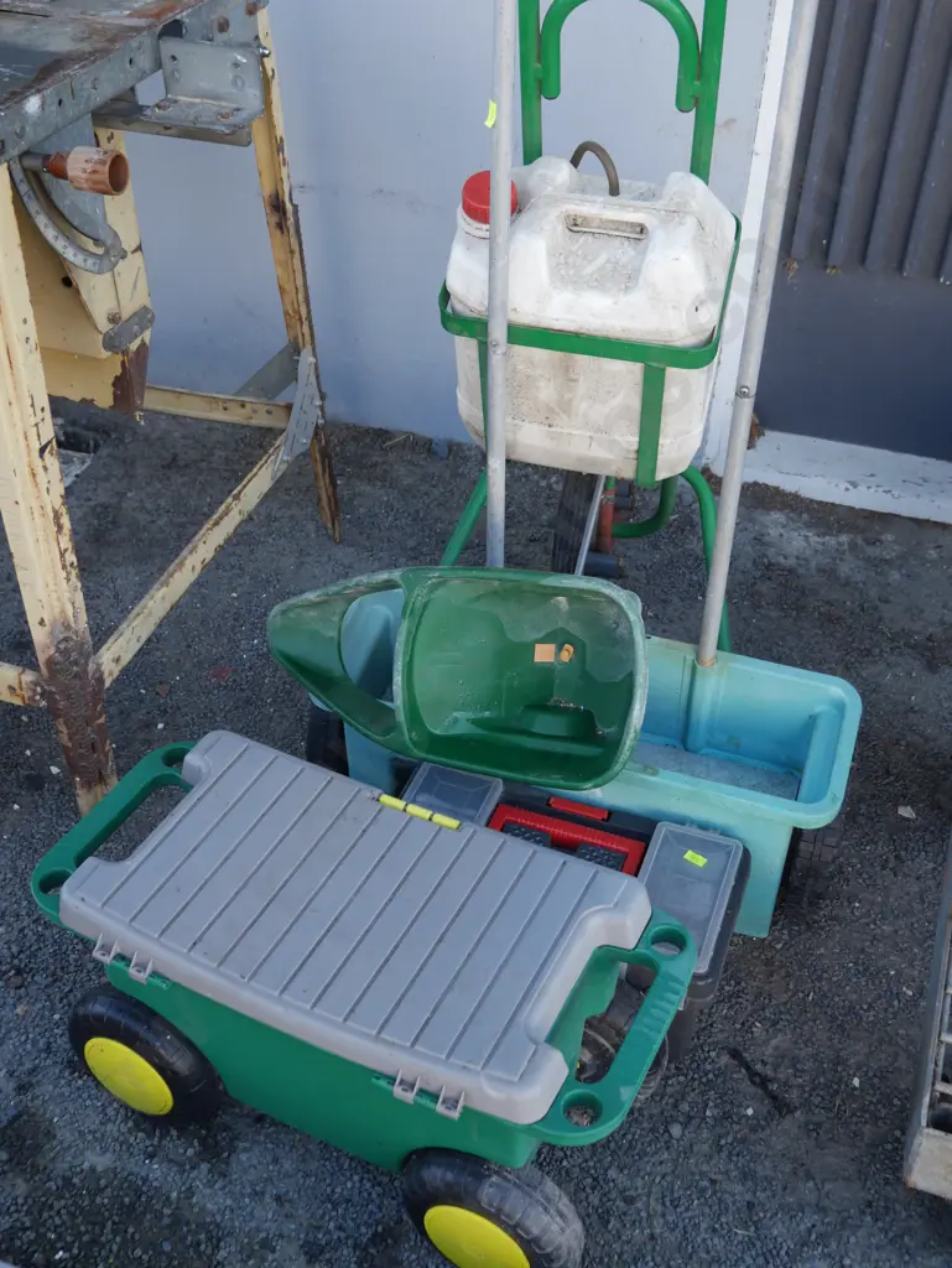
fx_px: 1466
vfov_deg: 46.8
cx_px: 476
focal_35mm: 40
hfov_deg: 36.0
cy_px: 634
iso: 200
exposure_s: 1/80
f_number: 4.4
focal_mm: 20
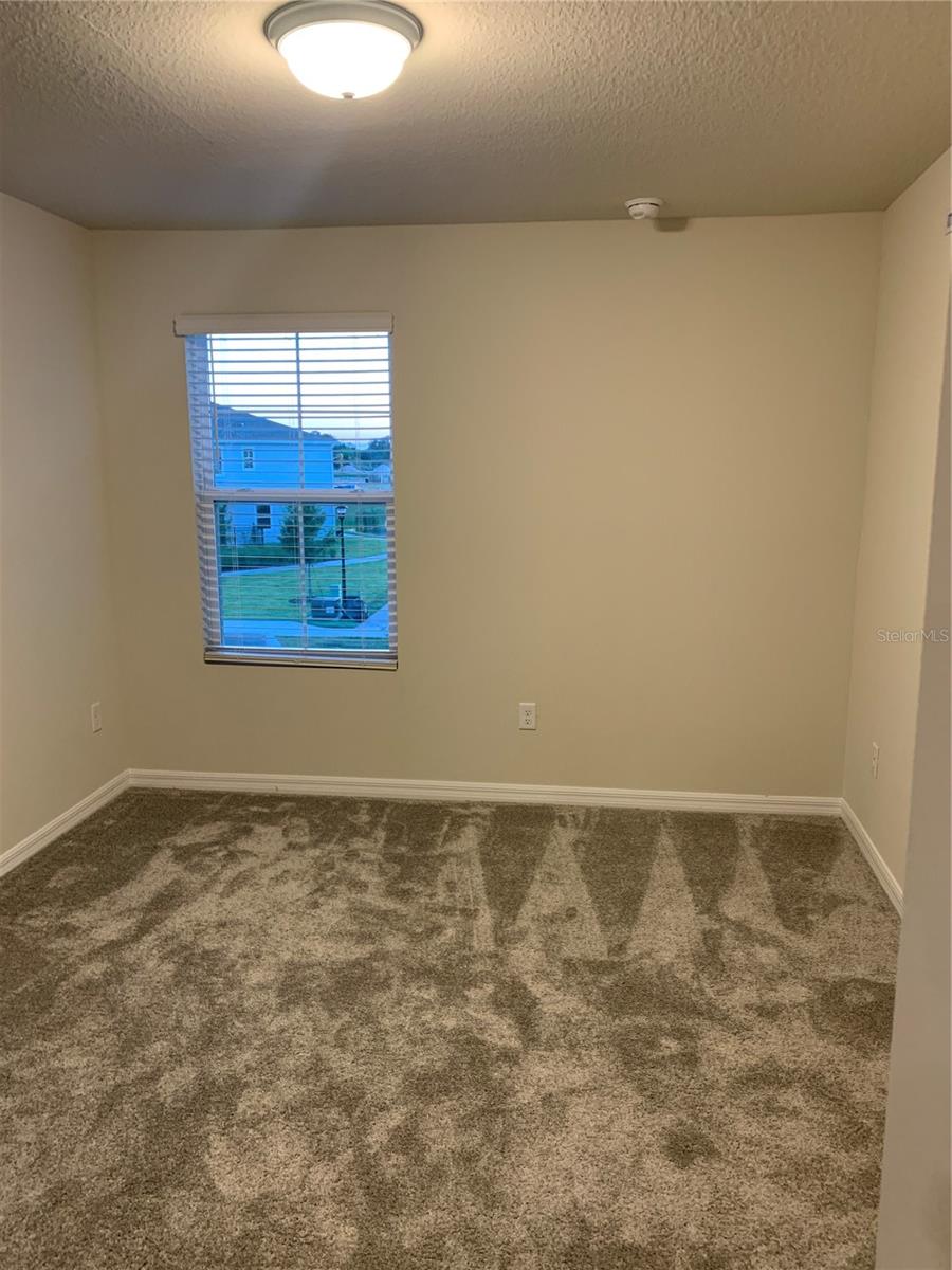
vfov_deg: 67.3
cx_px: 476
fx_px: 953
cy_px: 635
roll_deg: +0.7
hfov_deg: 53.1
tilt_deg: -9.7
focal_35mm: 26
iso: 200
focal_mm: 4.25
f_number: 1.8
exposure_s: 1/60
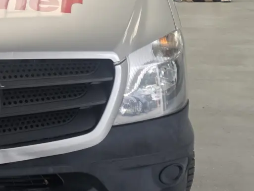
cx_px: -40
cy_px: 12
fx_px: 631
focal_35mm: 86
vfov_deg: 16.9
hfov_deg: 21.4
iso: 100
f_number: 1.7
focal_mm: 6.3
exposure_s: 1/180
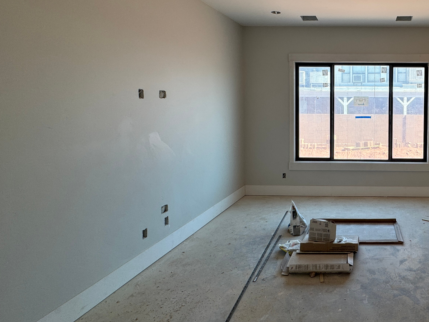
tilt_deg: -1.7
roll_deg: -0.8
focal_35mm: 24
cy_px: 116
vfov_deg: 56.0
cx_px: 366
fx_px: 297
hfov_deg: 62.9
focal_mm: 2.22
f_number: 2.2
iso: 40
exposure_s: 1/100
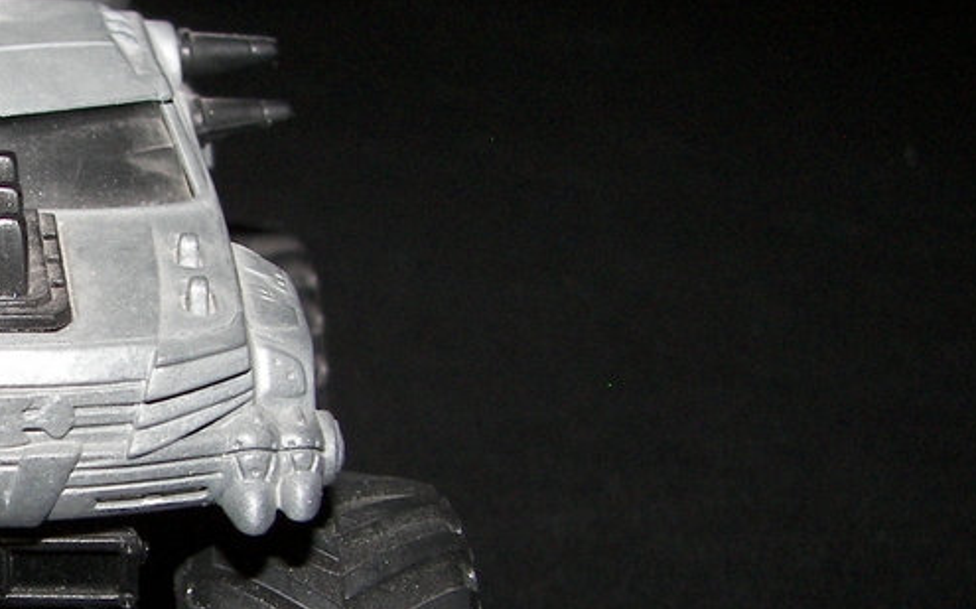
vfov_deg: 16.5
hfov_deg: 24.8
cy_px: 406
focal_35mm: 79
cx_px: -22
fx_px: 2101
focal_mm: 6
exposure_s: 1/30
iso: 100
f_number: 2.8
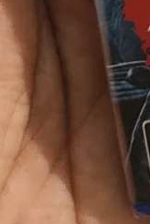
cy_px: -304
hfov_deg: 7.3
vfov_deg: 10.9
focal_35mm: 162
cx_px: 477
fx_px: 1012
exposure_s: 1/24
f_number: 1.8
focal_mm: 4.68
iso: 741
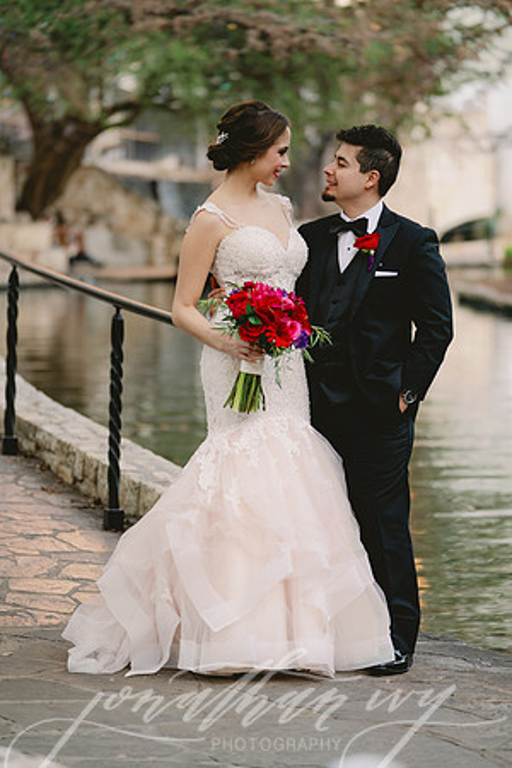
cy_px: 384
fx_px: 2602
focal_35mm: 122
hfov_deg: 11.2
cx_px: 256
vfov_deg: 16.8
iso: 800
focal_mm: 122
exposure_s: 1/125
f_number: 2.8
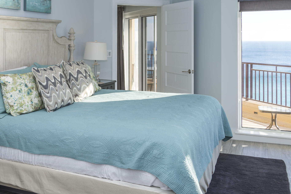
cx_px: 100
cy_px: 104
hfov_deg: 49.9
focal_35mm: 38
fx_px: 307
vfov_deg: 35.0
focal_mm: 24
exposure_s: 1/250
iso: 125
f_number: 3.5
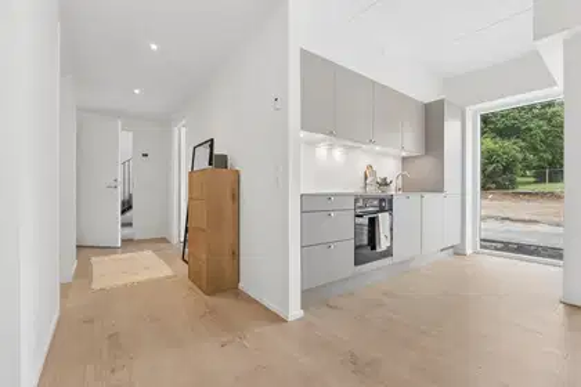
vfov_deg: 72.1
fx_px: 266
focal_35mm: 16
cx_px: 290
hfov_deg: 95.0
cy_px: 194
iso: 320
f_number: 8
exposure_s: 1/20
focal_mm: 11
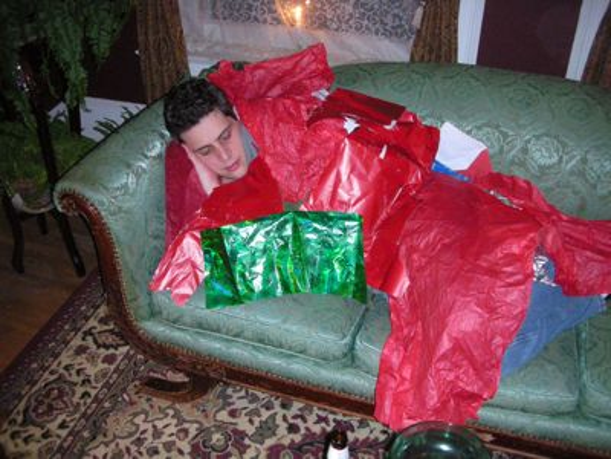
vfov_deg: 40.7
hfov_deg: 52.6
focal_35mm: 35
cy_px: 230
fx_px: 618
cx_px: 306
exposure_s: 1/60
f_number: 2.8
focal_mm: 5.8
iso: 400
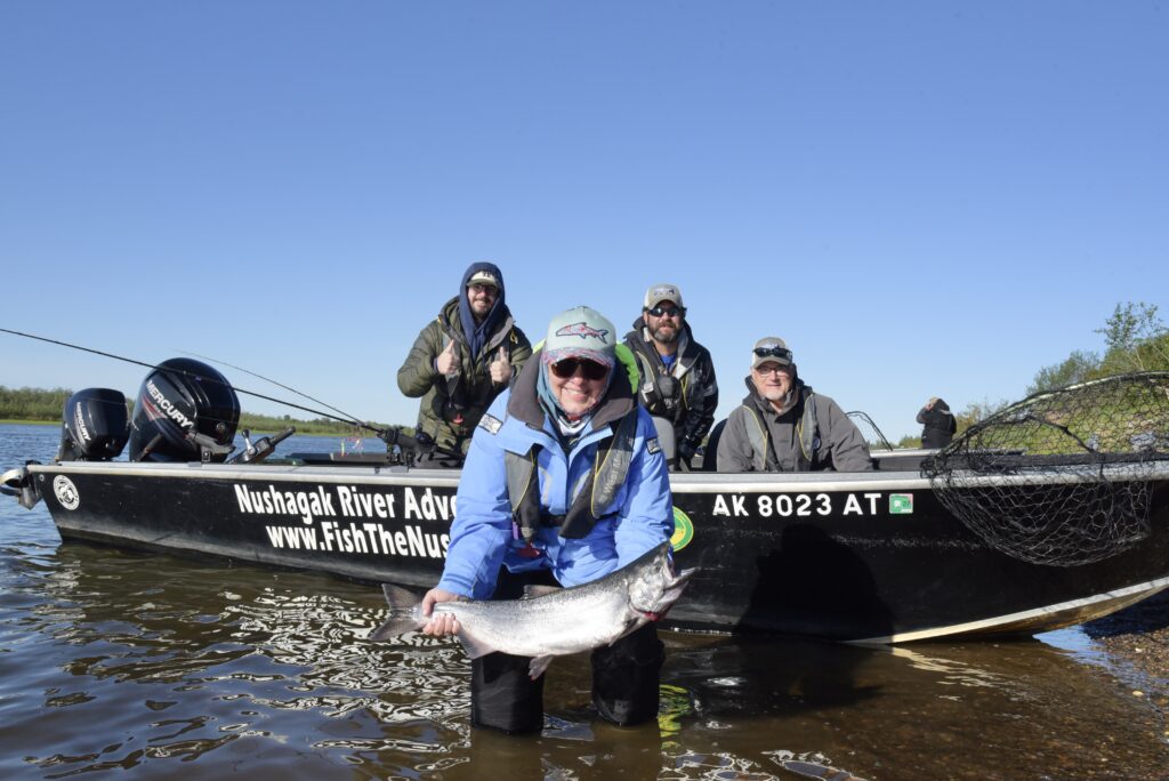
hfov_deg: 60.3
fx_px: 1007
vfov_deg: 42.4
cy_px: 390
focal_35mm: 31
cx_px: 584
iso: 800
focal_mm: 31
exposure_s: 1/800
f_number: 14
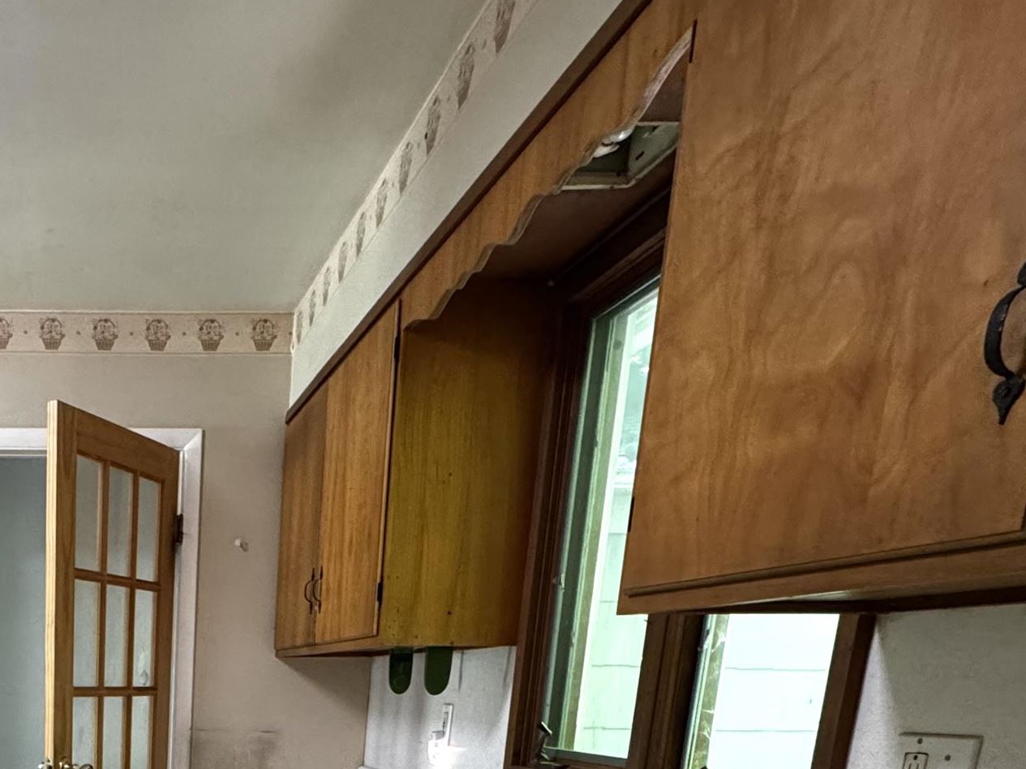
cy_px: 928
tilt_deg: -14.0
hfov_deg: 47.0
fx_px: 1007
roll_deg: +0.8
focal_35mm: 34
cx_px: 53
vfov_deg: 33.7
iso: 320
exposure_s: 1/60
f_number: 2.2
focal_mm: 2.22
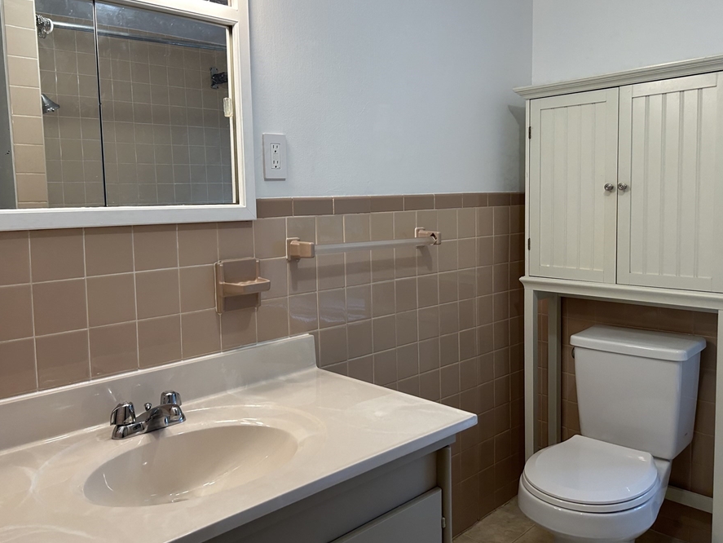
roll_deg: +1.5
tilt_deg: -4.2
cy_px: 246
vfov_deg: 46.8
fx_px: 627
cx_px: 321
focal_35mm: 30
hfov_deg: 59.8
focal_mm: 5.7
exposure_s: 1/120
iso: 125
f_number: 1.5
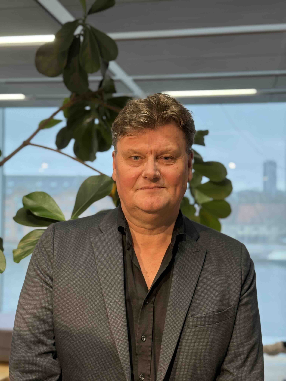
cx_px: 143
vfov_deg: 39.7
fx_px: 529
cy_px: 190
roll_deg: -1.7
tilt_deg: +0.6
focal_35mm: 48
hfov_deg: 30.3
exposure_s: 1/50
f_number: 1.78
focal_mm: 6.76
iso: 64
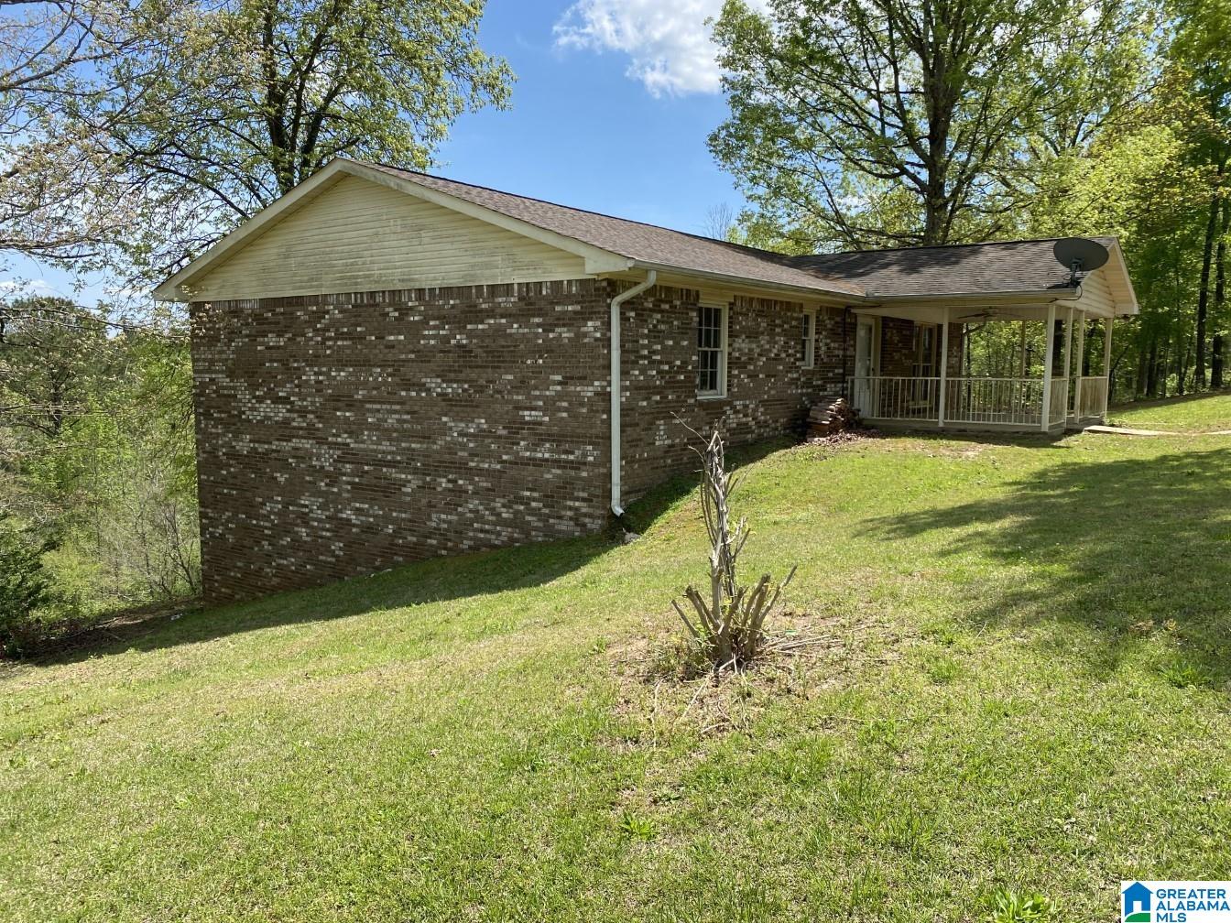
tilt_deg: -2.8
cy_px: 462
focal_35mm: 26
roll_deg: -0.6
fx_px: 925
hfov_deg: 67.3
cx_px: 616
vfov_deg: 53.1
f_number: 1.8
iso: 32
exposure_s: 1/1727
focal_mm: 4.25
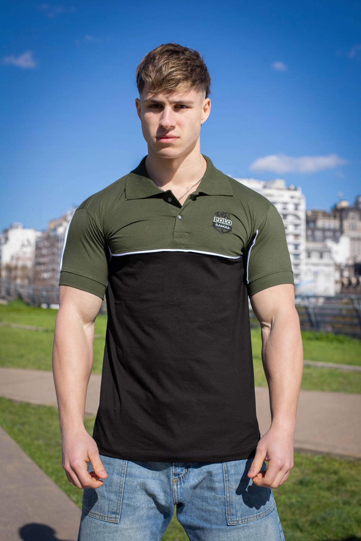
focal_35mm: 50
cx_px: 180
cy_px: 270
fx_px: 751
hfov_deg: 27.0
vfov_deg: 39.6
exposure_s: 1/1000
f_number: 5
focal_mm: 50
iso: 160
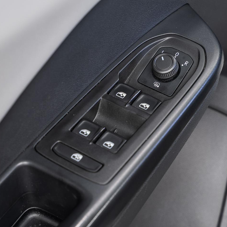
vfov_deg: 13.9
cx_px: 153
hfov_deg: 13.9
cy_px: 77
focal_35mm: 125
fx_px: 927
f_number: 5.6
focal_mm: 70
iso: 100
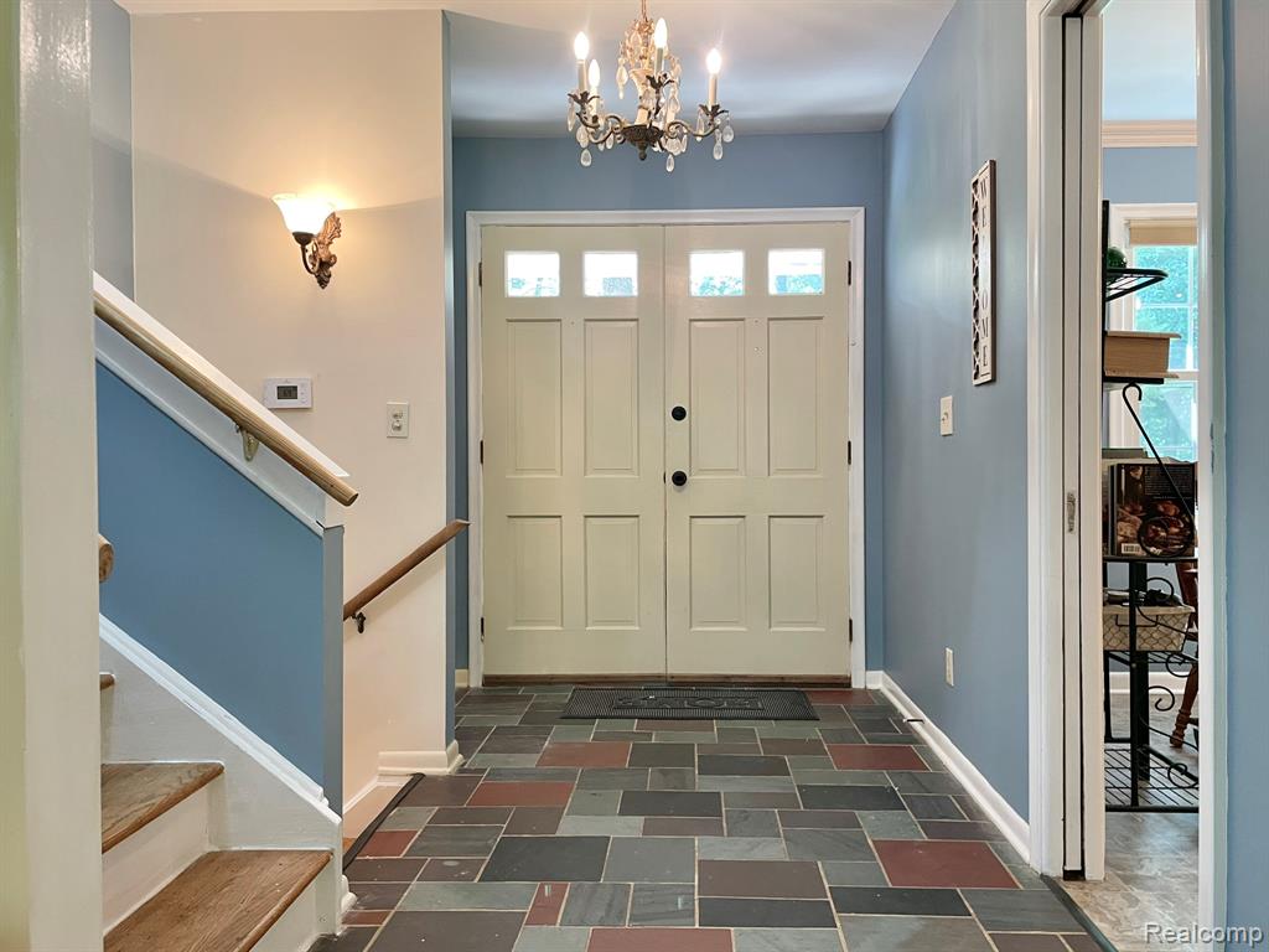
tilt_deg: -0.9
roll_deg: -0.1
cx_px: 634
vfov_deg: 53.1
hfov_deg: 67.3
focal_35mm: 26
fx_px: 953
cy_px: 476
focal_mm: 4.2
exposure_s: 1/60
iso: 125
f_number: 1.6
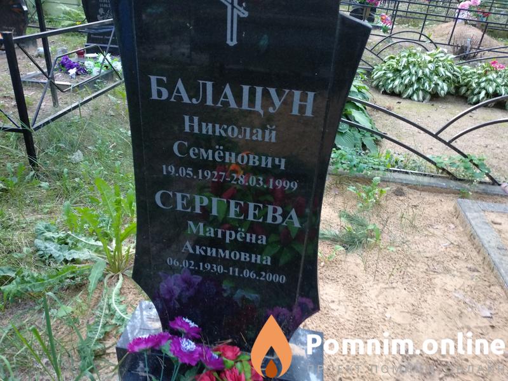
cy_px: 190
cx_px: 254
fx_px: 382
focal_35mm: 26
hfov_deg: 67.3
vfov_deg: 53.1
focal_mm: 3.81
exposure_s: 1/24
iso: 500
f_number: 2.2
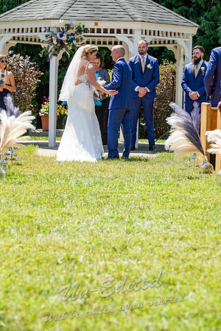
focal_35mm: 116
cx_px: 110
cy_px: 166
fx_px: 1068
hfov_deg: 11.8
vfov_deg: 17.6
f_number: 5
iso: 200
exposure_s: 1/500
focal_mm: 77.3
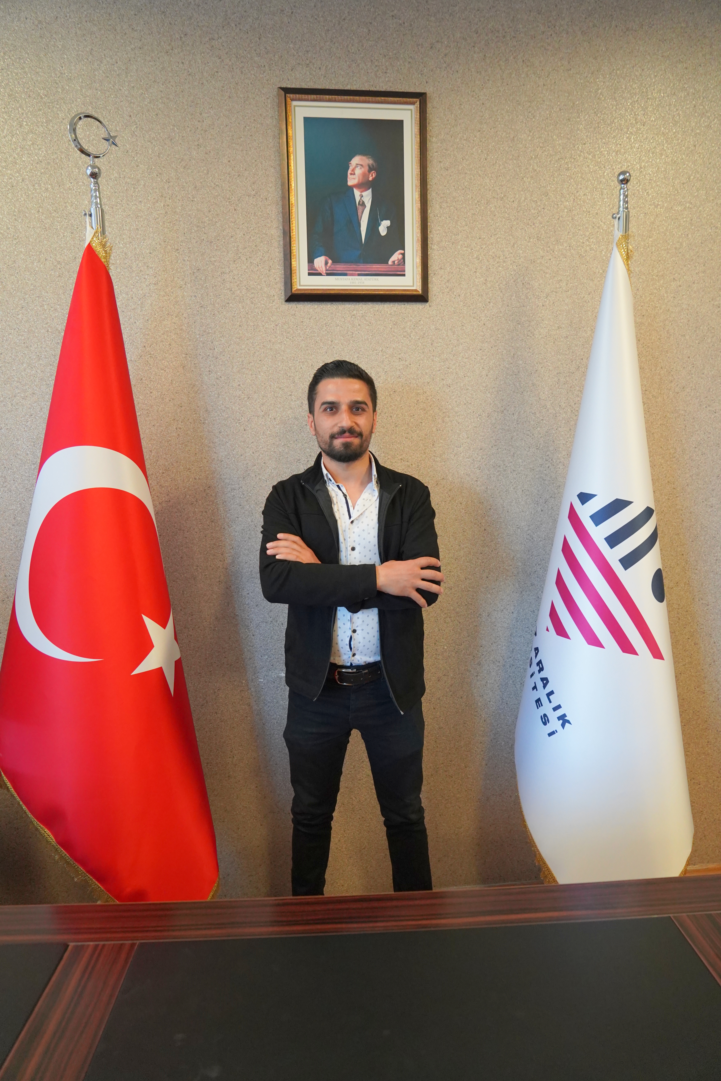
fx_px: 721
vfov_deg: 73.7
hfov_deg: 53.1
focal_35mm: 24
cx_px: 360
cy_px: 540
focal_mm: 24
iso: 3200
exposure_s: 1/160
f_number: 4
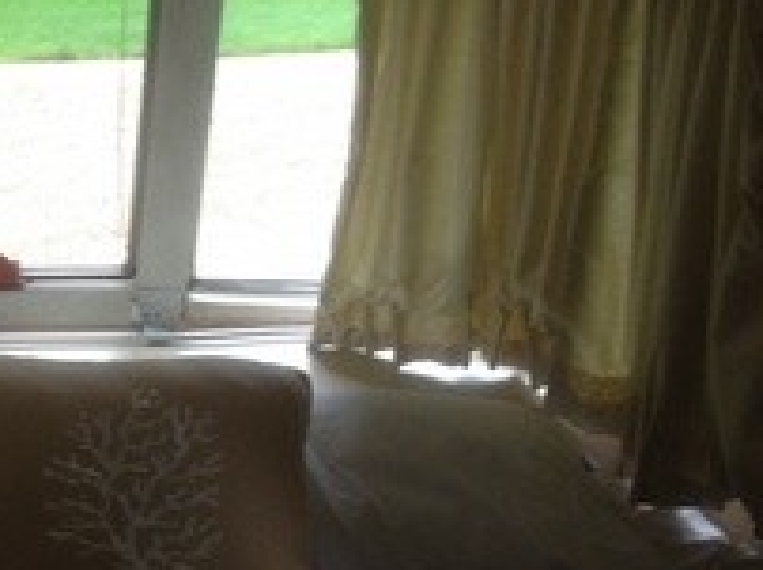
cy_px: 521
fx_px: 2444
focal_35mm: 111
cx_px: -144
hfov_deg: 17.0
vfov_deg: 13.2
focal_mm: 4.28
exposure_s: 1/20
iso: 50
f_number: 2.4
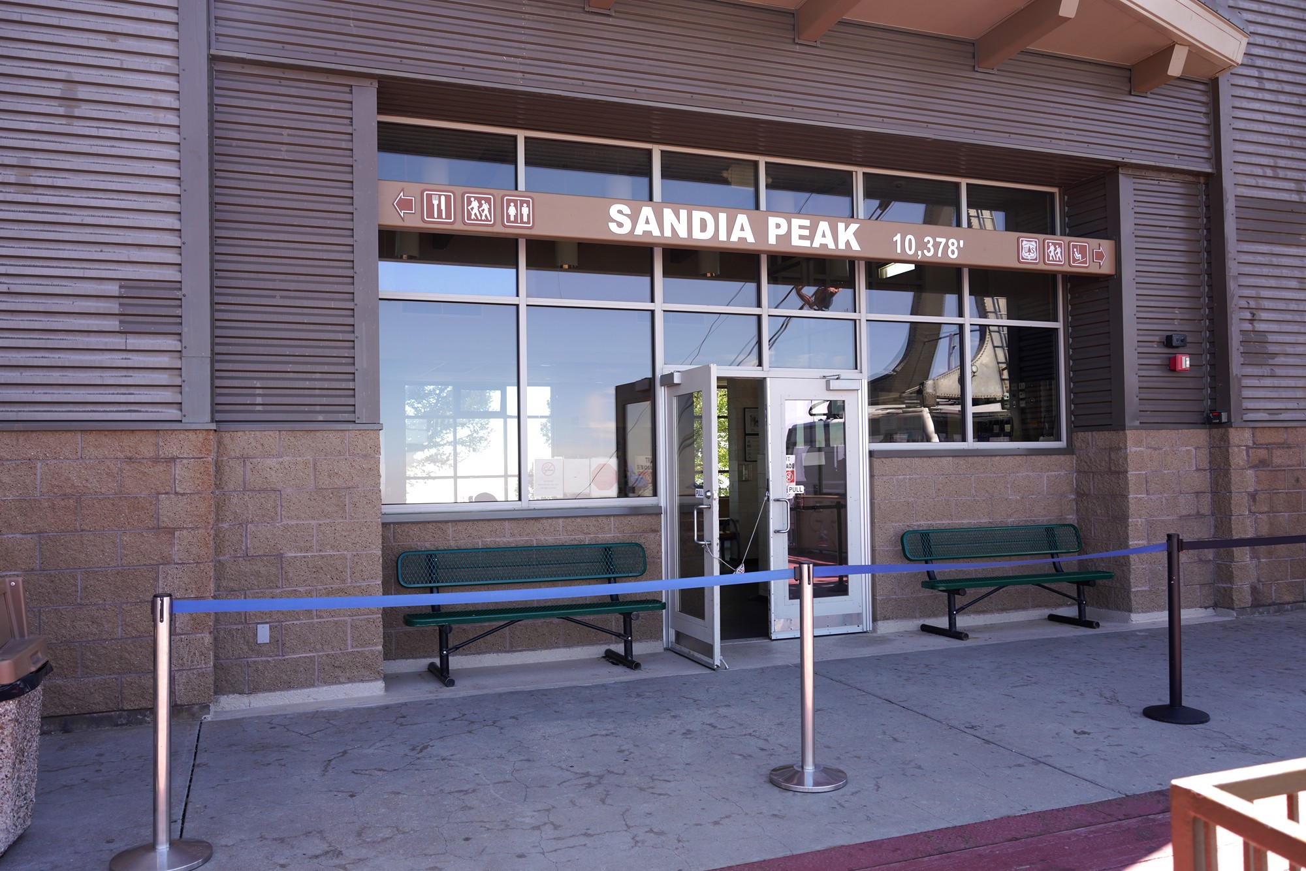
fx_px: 1052
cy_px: 436
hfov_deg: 63.7
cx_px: 653
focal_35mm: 29
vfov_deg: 45.0
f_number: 5.6
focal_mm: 29
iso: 100
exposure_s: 1/100
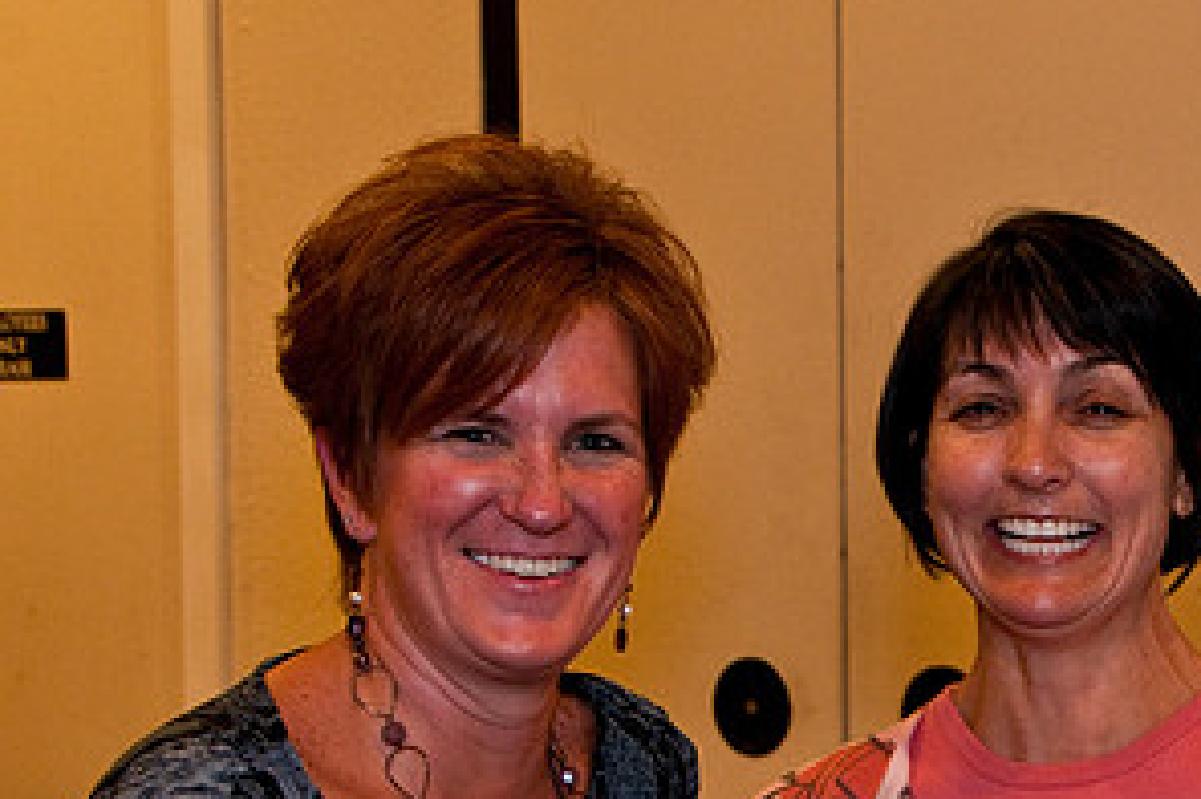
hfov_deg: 21.3
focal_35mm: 94
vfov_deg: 14.5
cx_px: 1035
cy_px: 558
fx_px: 3134
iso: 640
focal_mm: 32
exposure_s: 1/30
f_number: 6.3
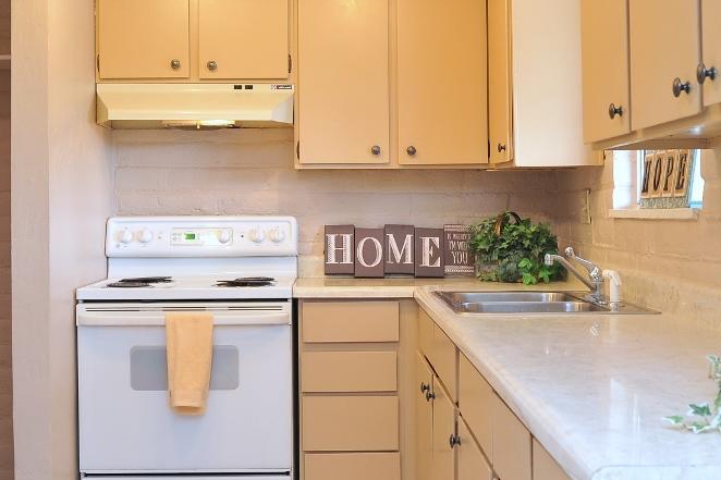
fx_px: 1161
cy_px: 200
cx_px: 366
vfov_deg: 23.3
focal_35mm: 58
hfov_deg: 34.5
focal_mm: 30
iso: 640
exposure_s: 1/30
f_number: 7.1
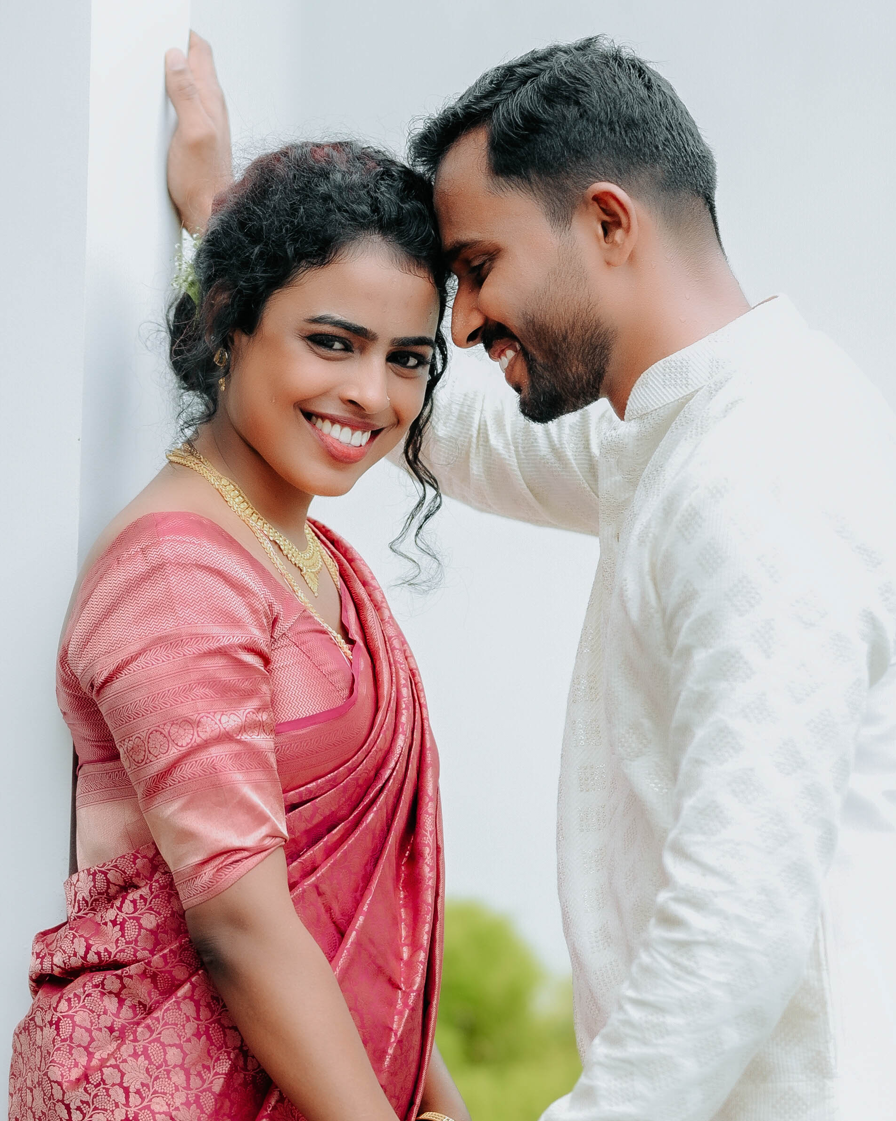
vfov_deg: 9.5
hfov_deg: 7.6
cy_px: 788
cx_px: 362
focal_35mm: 203
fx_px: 6730
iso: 320
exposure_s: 1/1000
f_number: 2
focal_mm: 85
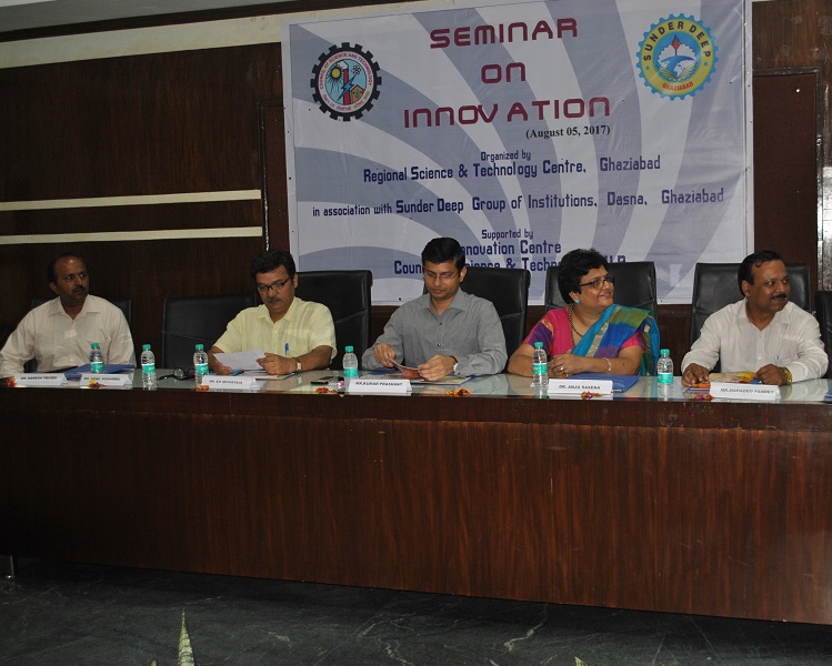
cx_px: 481
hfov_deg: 41.9
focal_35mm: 44
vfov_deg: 34.2
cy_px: 333
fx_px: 1084
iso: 200
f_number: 4.2
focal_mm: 26
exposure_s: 1/60
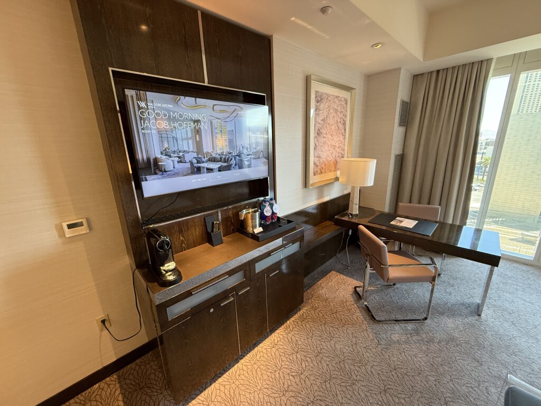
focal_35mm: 14
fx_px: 219
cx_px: 270
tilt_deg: -14.5
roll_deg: +1.4
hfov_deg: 102.1
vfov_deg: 85.7
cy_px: 203
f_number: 2.2
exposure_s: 1/60
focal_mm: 2.22
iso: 250
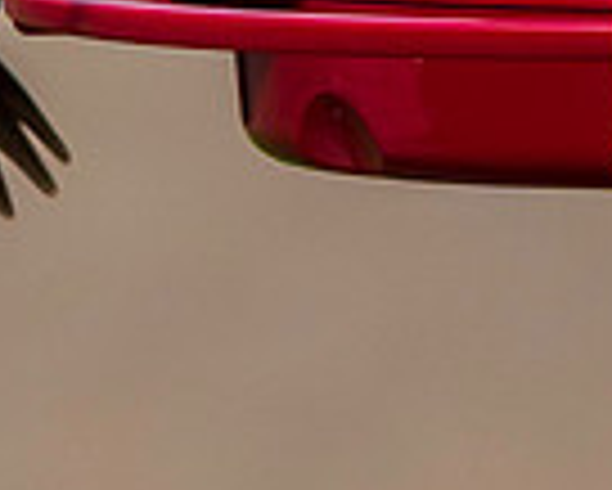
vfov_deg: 0.8
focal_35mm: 1938
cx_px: -1026
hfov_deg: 1.0
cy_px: -1555
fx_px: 35128
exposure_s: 1/4000
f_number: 10
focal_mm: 180
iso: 3200
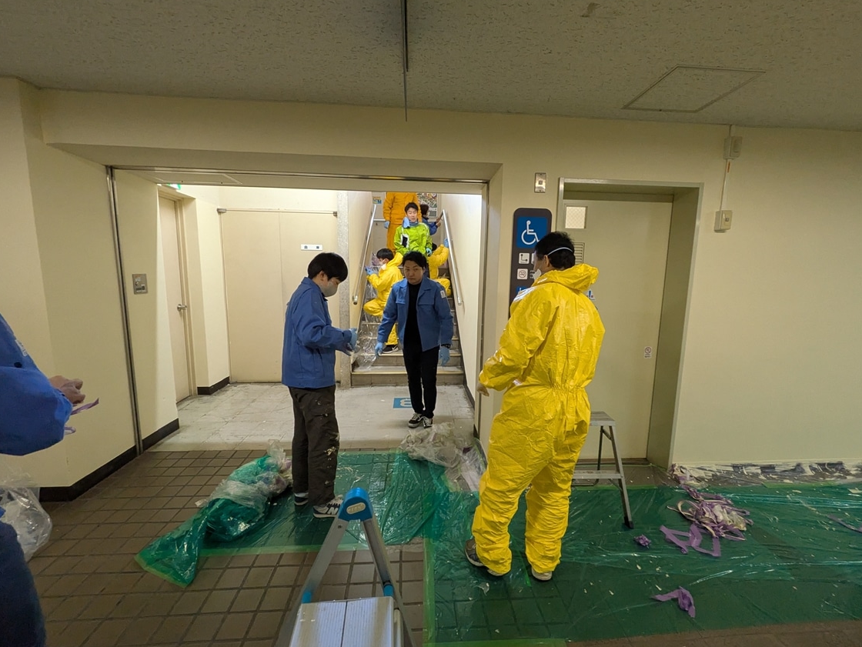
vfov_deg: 81.8
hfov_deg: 98.1
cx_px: 440
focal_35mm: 15
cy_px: 324
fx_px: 374
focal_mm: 1.83
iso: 488
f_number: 2.2
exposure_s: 1/100
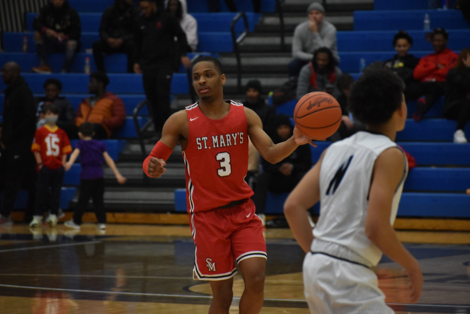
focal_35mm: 262
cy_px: 157
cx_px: 235
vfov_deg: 5.2
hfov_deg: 7.8
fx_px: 3427
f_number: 5
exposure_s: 1/400
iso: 1600
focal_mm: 175
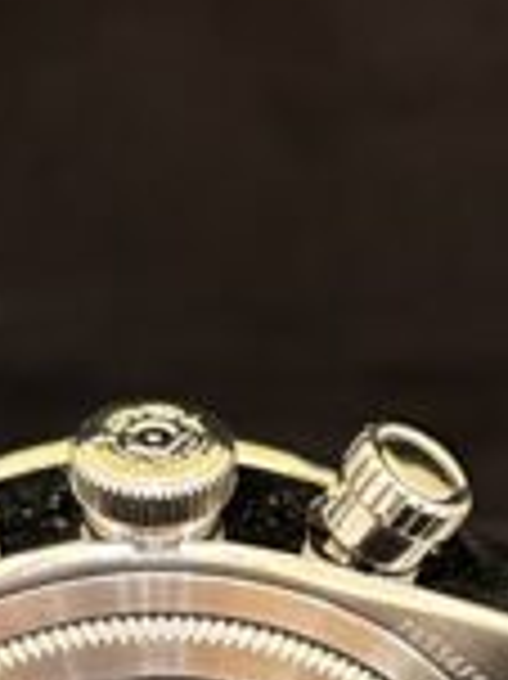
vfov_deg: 14.0
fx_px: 2704
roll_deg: -1.3
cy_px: 721
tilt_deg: -28.6
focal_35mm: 138
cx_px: 238
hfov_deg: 10.7
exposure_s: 1/50
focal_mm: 5.7
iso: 500
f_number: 1.5
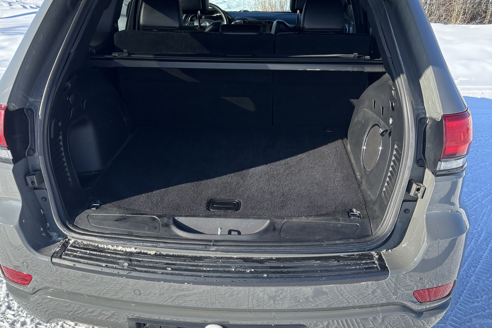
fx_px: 506
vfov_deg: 35.8
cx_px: 240
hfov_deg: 51.9
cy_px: 134
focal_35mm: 37
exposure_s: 1/1590
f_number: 1.6
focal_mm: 5.96
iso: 50
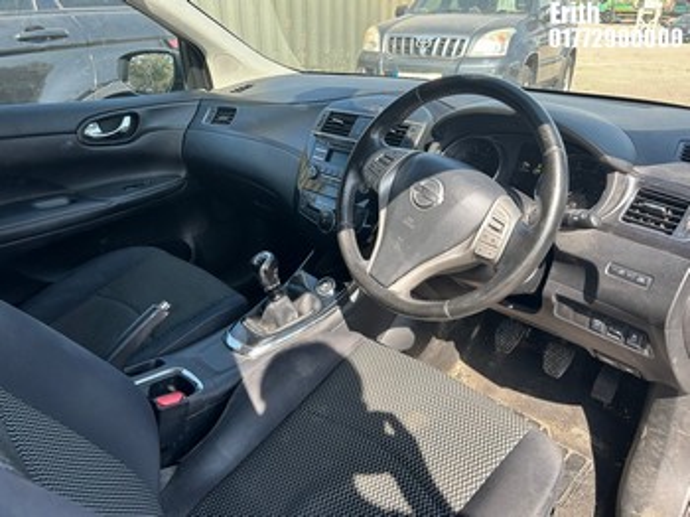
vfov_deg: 53.0
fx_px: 518
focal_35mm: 26
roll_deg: -0.7
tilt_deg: -25.2
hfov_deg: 67.3
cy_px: 258
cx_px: 345
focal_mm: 5.7
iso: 50
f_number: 1.5
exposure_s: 1/541
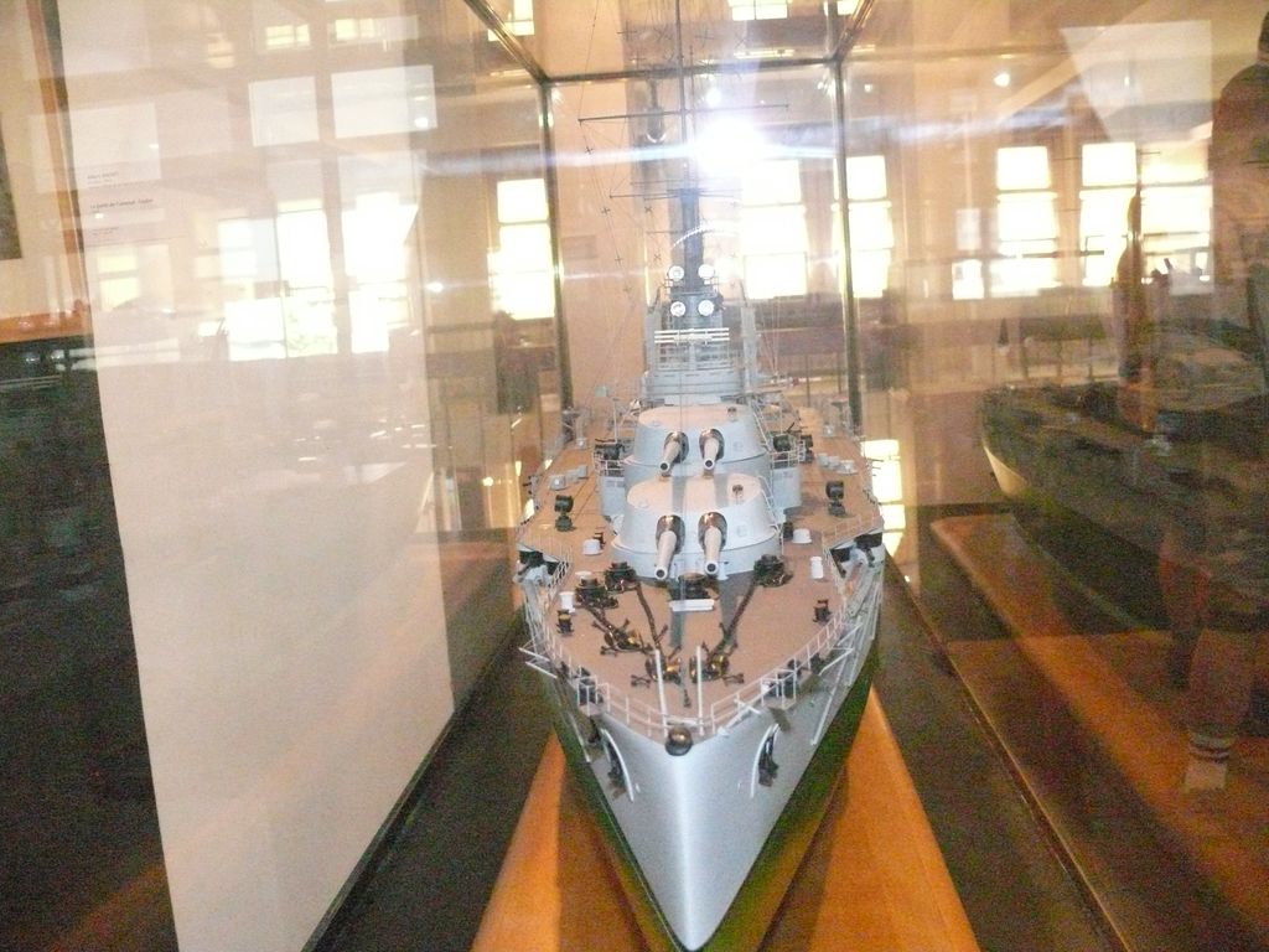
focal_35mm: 35
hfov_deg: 52.6
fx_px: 1283
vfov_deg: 40.7
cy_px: 476
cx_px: 634
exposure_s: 1/100
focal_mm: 7.4
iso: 1600
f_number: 2.8
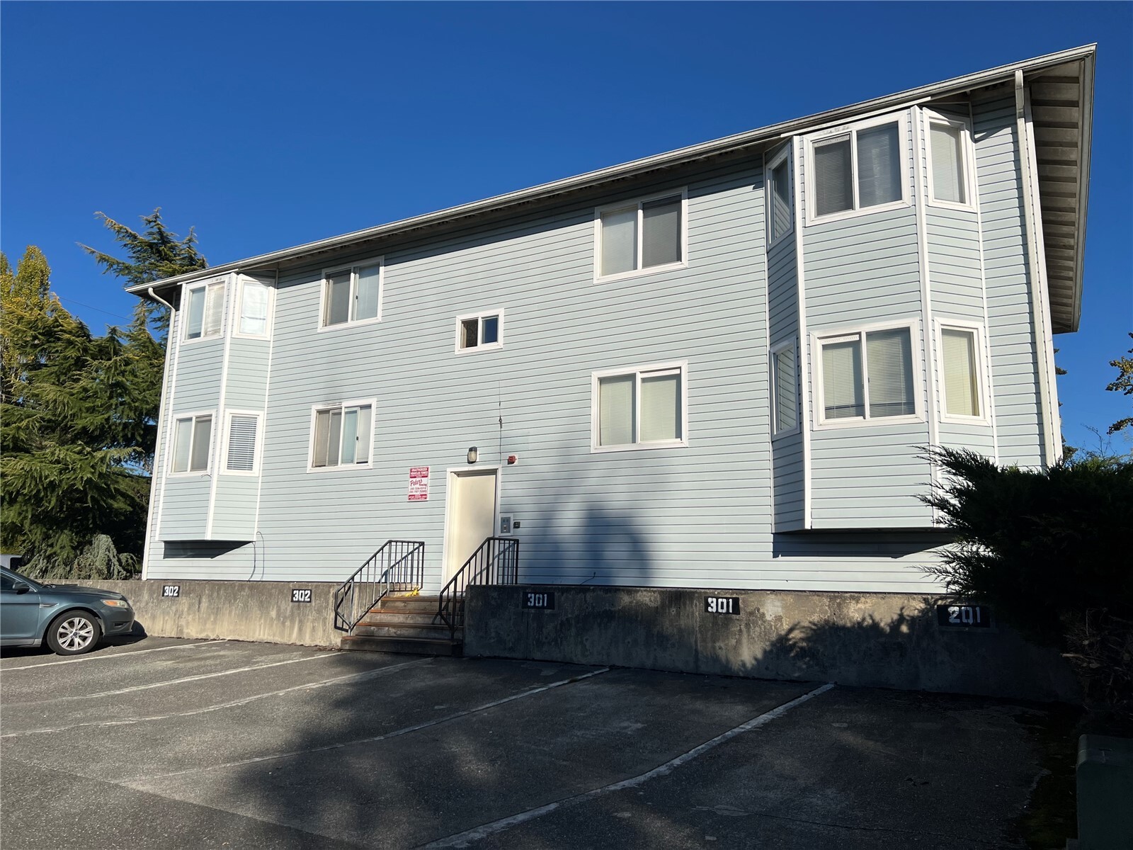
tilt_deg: +10.7
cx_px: 566
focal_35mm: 26
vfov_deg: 53.1
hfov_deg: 67.3
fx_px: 851
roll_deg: -1.7
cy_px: 425
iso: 50
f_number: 1.5
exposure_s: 1/9434
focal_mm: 5.7
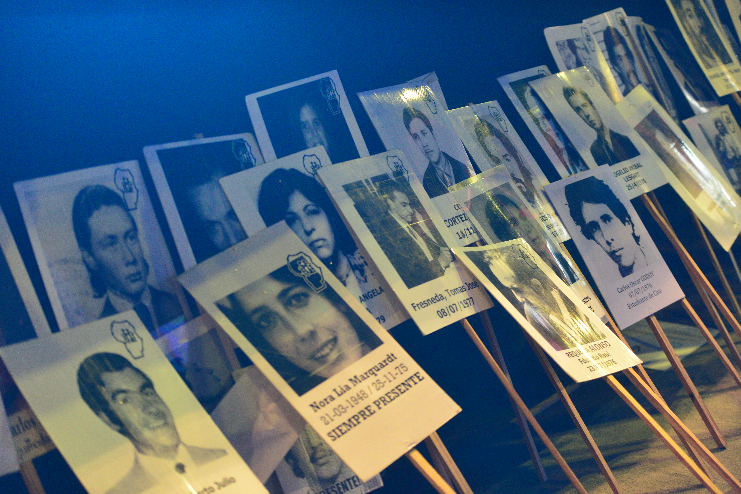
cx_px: 370
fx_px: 1441
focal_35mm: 70
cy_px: 247
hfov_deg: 28.8
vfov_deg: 19.5
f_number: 2.8
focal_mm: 70
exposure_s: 1/100
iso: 2500
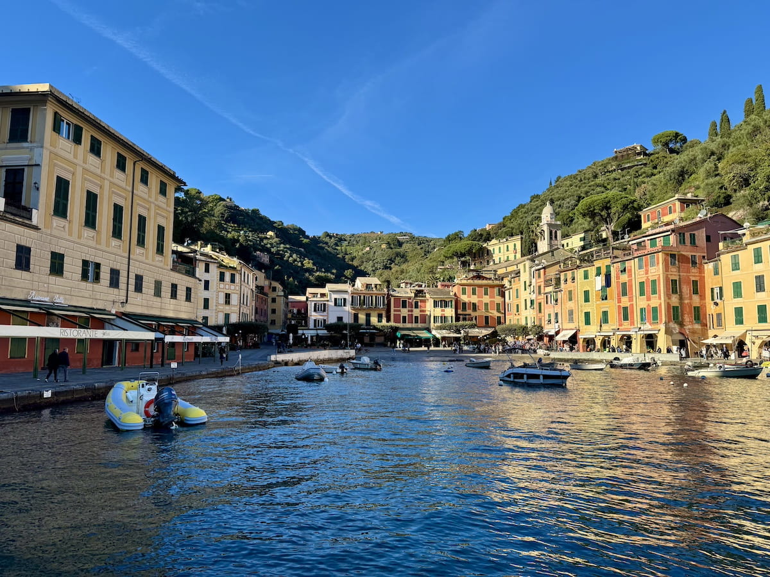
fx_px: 534
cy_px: 288
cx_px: 385
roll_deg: +0.1
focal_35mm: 24
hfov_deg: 71.6
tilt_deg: +5.8
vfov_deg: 56.8
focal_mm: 6.76
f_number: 1.78
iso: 80
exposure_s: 1/2959
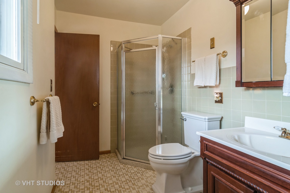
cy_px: 96
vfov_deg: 67.4
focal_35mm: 18
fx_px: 145
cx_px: 145
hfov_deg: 90.0
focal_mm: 12
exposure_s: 1/4
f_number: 8
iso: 200
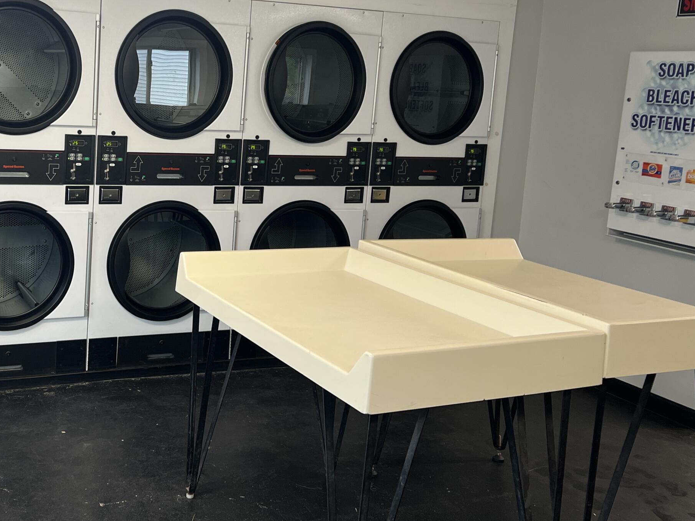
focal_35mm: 43
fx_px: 863
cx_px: 164
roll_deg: -2.7
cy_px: 191
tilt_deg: -7.7
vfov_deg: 33.4
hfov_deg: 42.4
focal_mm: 5.7
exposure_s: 1/60
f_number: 1.5
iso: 80
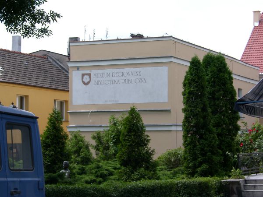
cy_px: 98
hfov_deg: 19.6
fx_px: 760
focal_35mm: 100
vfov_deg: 14.8
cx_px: 132
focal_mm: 25.7
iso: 50
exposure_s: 1/250
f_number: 4.6
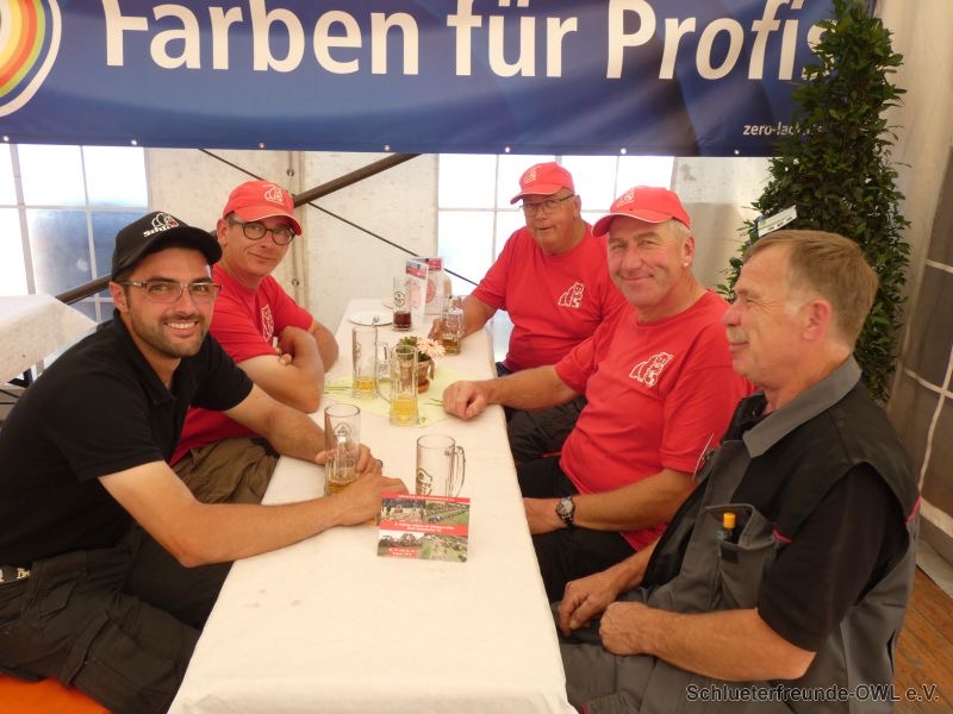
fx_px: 771
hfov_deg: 63.4
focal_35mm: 28
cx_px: 476
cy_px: 357
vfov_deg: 49.7
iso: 80
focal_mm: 5
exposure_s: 1/80
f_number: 3.2
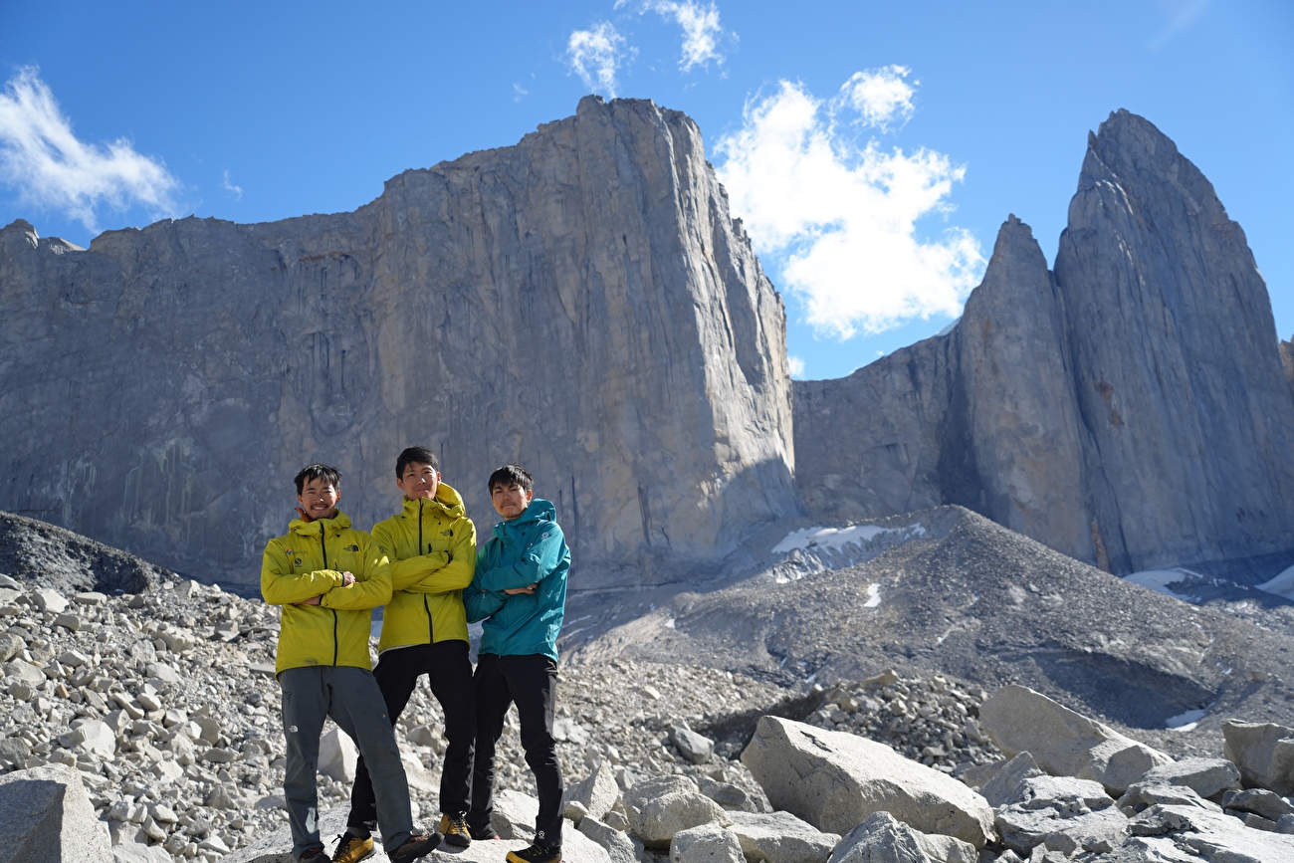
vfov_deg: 35.1
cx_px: 647
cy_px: 432
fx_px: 1366
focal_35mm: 38
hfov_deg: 50.7
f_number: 4.5
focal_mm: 38
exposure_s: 1/500
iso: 100
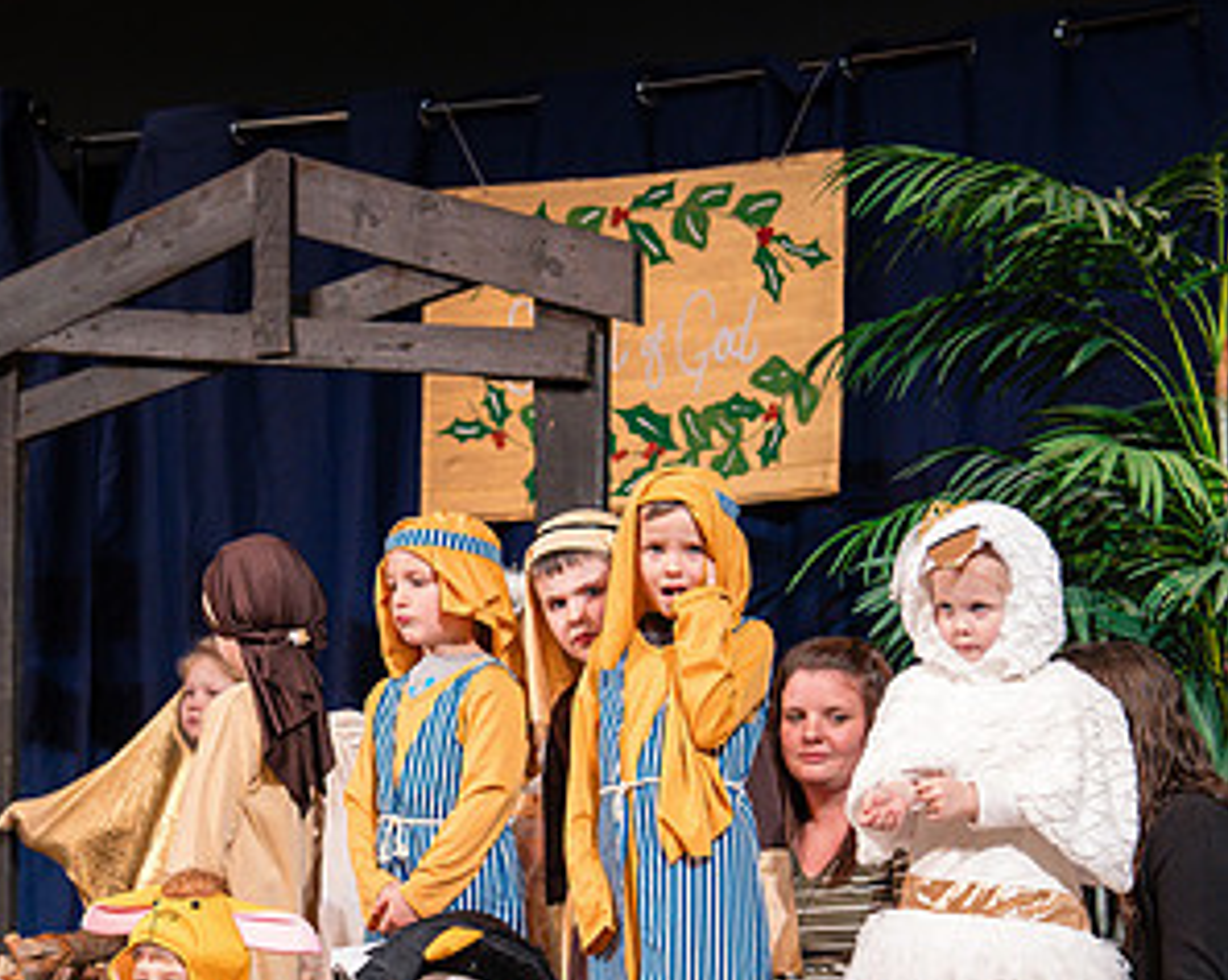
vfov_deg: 10.2
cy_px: 757
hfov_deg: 12.7
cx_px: 320
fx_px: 5483
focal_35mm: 151
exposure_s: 1/250
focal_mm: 70
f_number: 2.8
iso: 1250
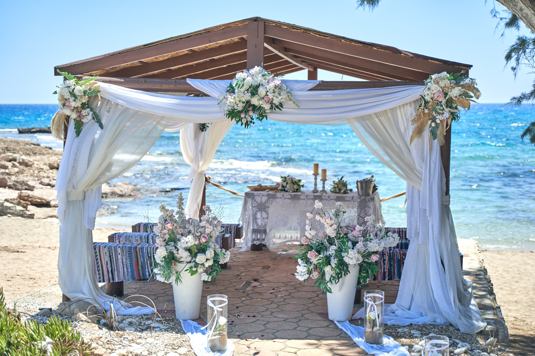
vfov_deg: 26.5
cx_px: 268
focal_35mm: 51
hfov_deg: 38.9
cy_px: 178
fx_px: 758
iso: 100
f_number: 2.8
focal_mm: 51
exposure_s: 1/2000
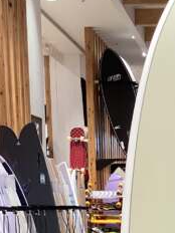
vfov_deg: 17.1
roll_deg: -1.2
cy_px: 314
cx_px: 186
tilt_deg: -9.5
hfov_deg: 13.6
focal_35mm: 107
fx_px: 721
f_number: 2.4
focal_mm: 3.3
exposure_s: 1/60
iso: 125
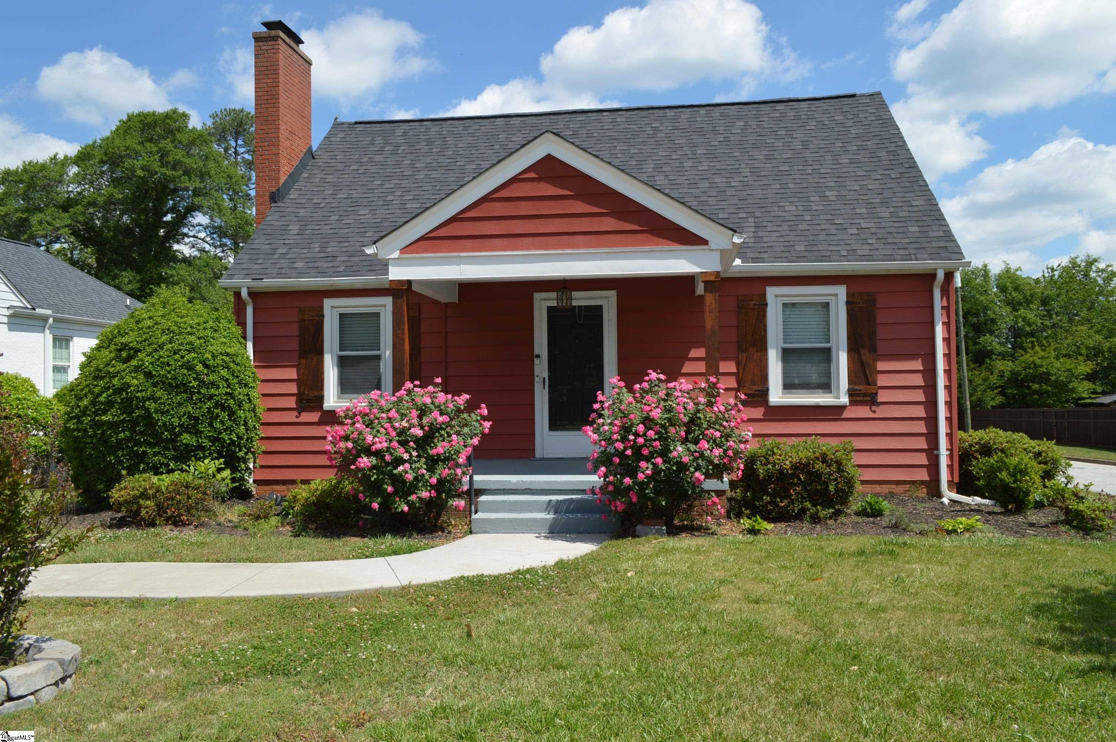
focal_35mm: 27
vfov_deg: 47.8
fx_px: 836
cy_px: 371
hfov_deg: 67.4
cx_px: 558
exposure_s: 1/250
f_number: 8
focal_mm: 18
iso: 100
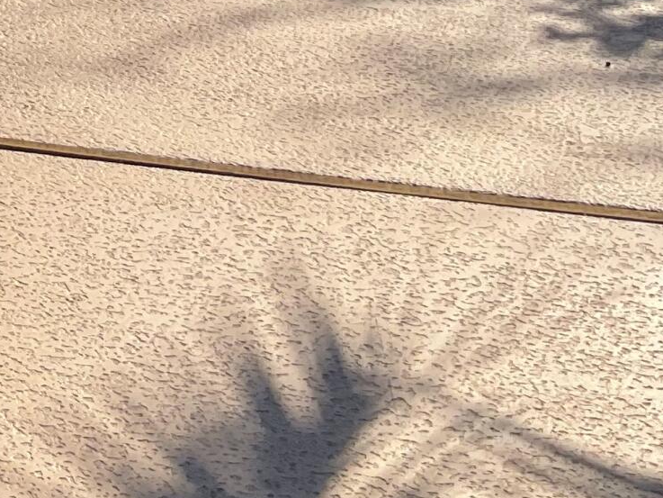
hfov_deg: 14.9
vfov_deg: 11.7
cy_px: -369
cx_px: -452
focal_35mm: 118
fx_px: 2260
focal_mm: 3
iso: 16
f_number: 1.8
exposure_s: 1/2320
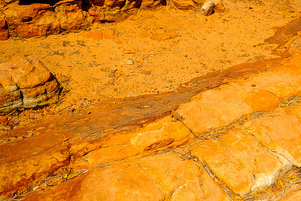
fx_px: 363
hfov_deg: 44.8
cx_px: 181
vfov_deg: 30.9
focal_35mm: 43
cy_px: 80
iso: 200
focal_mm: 24
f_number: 4
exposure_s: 1/5800
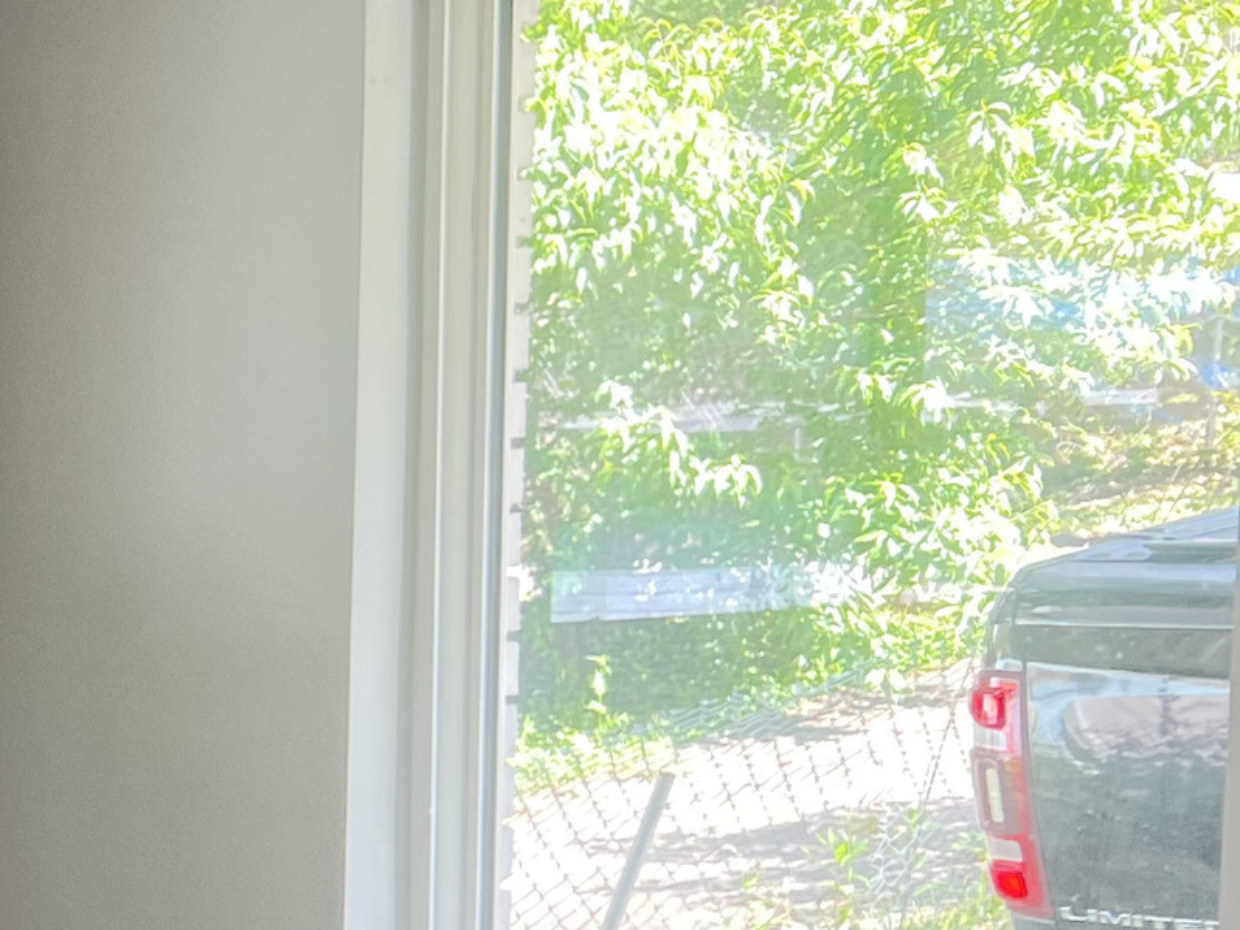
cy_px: 862
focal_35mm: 100
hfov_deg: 16.2
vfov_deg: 14.6
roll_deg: +2.5
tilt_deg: -9.0
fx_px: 3582
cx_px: -1075
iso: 80
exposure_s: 1/60
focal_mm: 5.7
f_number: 1.5
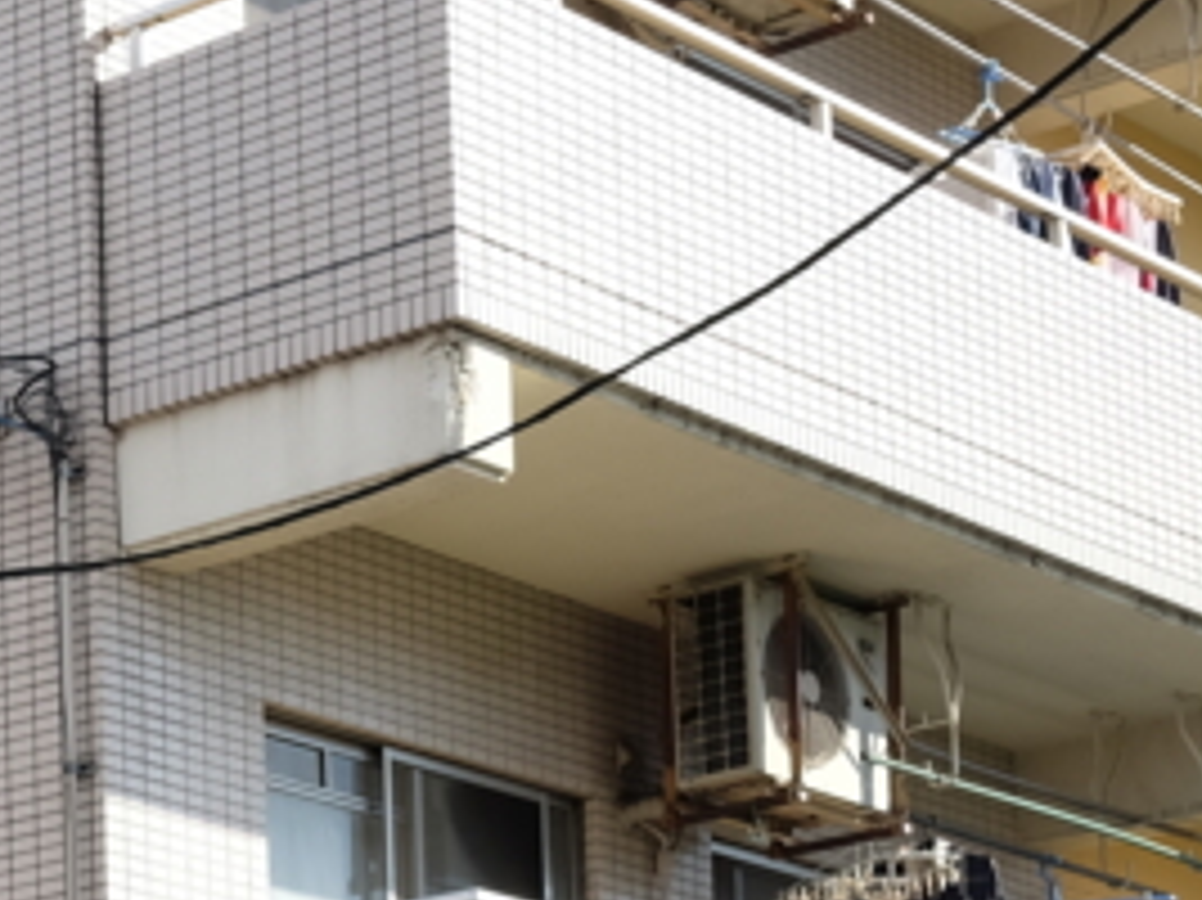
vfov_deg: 11.0
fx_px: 4477
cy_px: 1442
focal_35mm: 129
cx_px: -927
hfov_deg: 13.7
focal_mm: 23
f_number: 5.6
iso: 200
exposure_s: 1/320
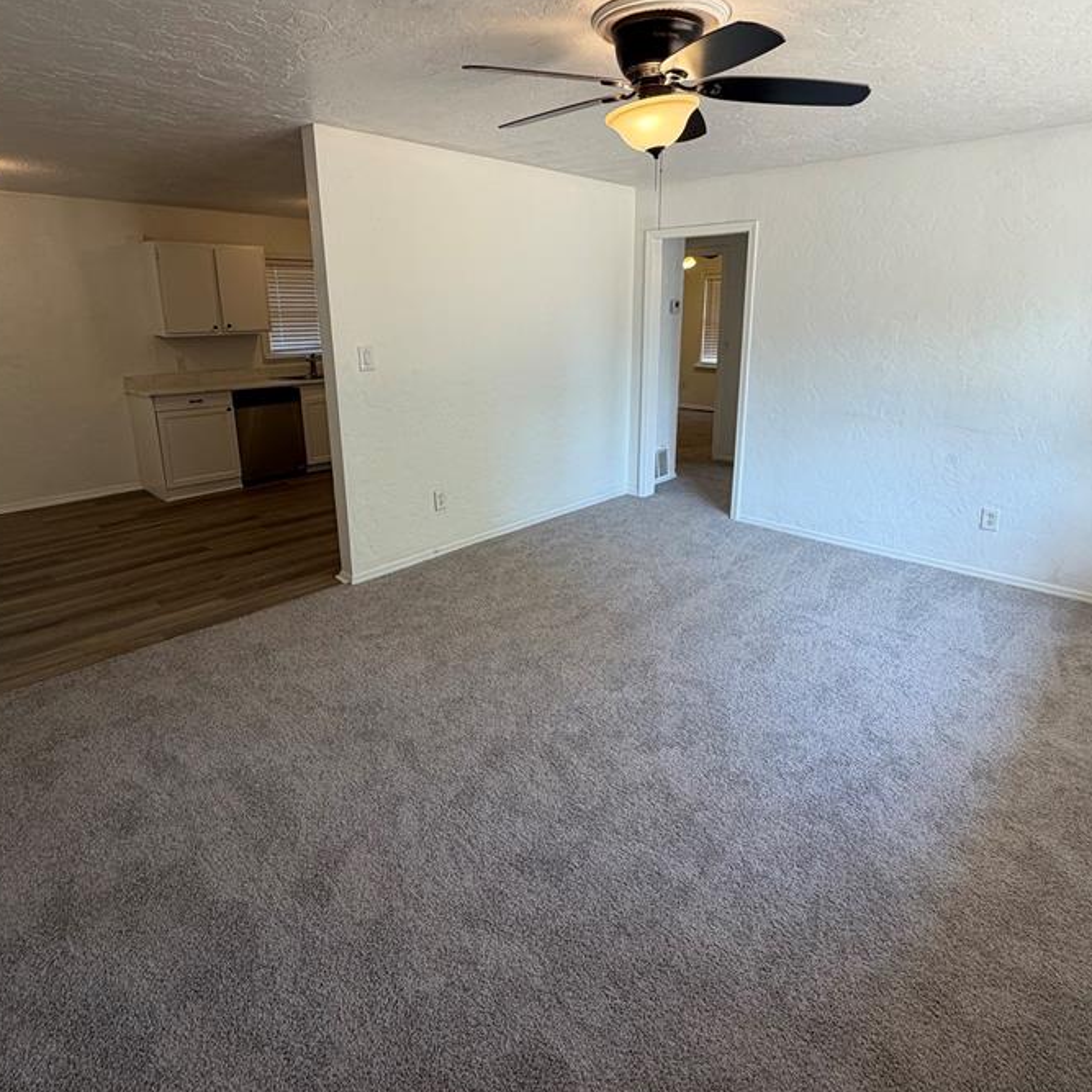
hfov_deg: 77.7
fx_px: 678
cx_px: 553
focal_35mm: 19
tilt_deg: -14.6
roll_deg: +0.4
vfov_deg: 77.4
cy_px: 480
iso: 80
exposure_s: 1/120
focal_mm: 2.22
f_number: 2.2
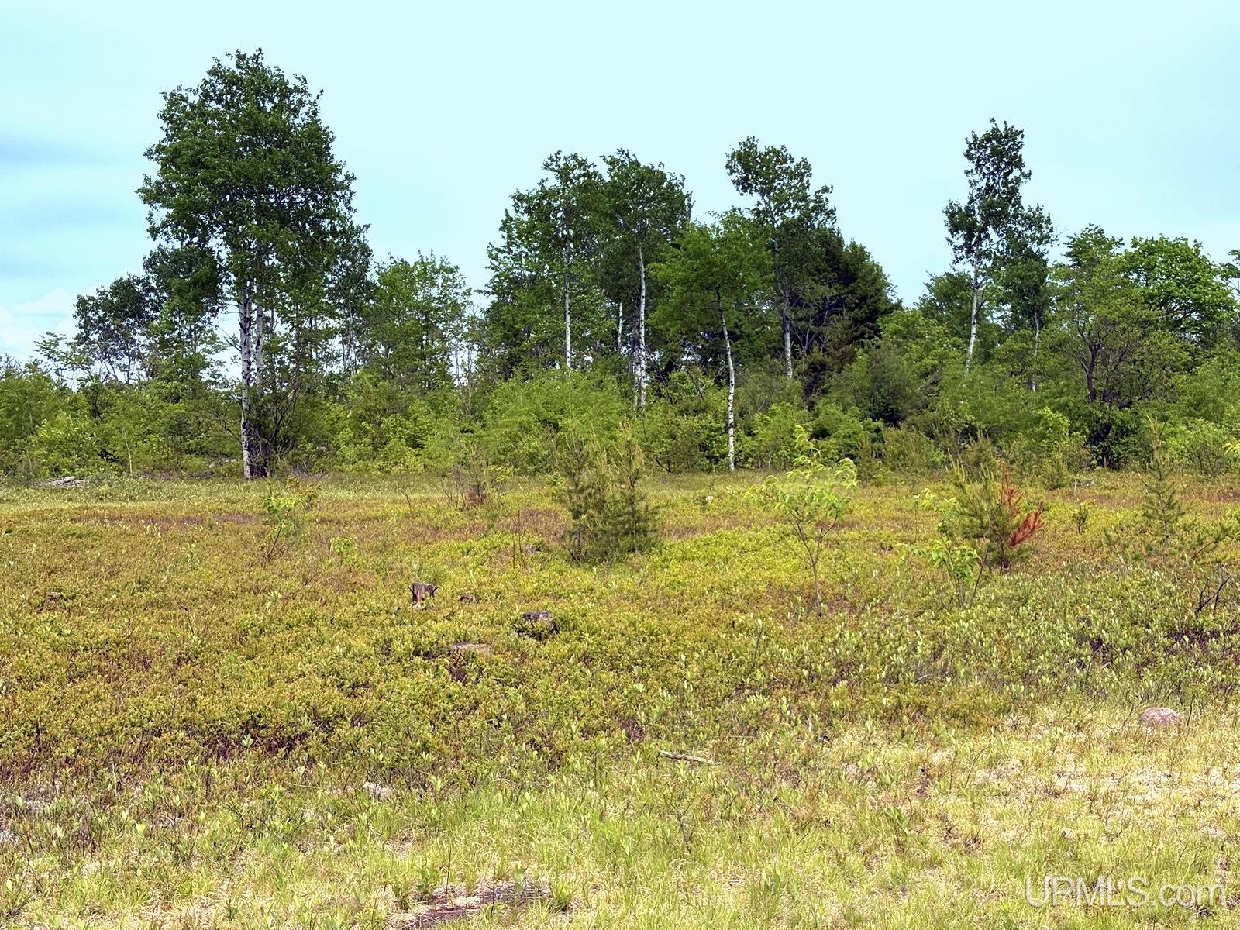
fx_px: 1863
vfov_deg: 28.0
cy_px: 465
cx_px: 620
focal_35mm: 52
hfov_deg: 36.8
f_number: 1.6
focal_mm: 5.96
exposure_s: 1/3279
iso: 50
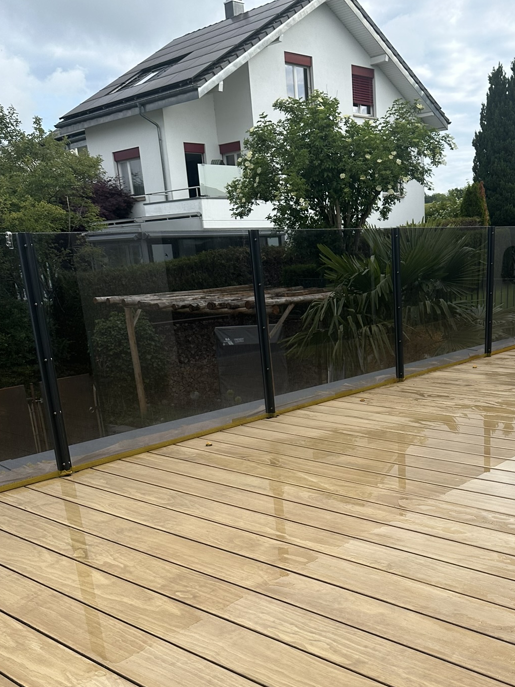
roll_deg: +0.7
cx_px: 375
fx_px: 714
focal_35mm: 36
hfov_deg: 38.8
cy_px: 480
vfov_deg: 50.1
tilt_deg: -16.7
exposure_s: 1/2660
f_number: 1.78
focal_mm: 6.86
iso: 80
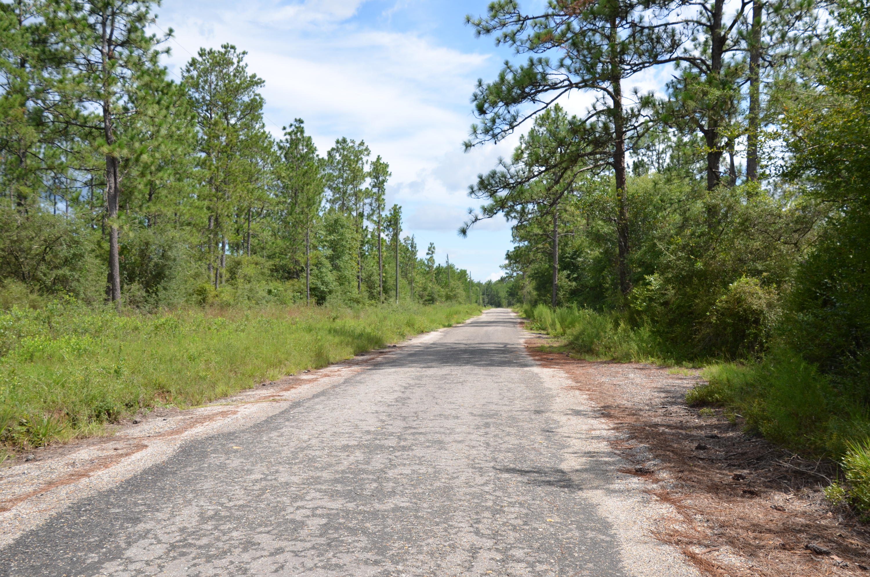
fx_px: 868
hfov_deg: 53.2
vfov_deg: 36.7
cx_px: 435
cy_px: 288
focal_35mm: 36
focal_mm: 24
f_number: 7.1
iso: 100
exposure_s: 1/250
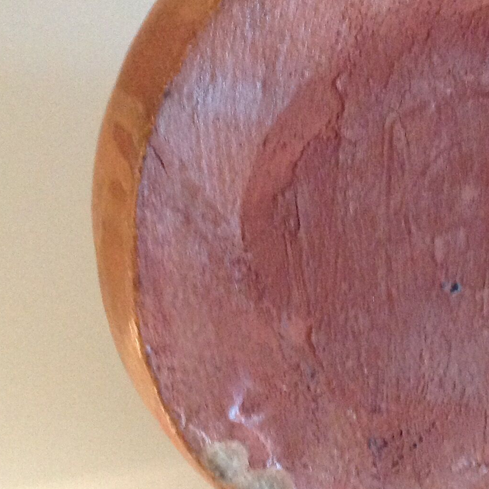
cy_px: 141
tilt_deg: -54.0
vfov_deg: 22.1
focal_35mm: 78
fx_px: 1247
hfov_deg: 21.7
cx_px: 436
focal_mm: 4.28
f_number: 2.4
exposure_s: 1/17
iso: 400
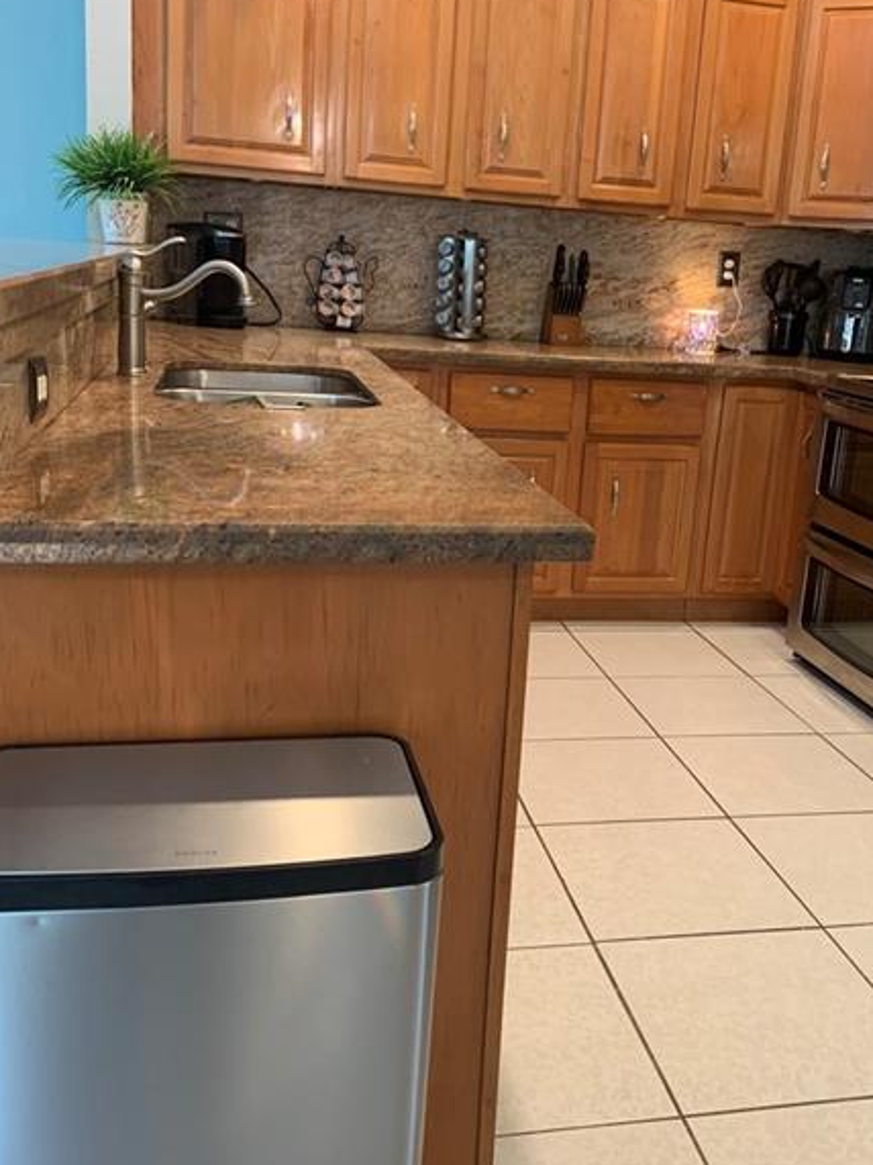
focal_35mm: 35
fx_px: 1177
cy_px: 557
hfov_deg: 40.4
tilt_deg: -13.3
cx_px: 536
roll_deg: -4.7
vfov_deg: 52.6
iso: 200
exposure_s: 1/60
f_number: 1.8
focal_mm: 4.25
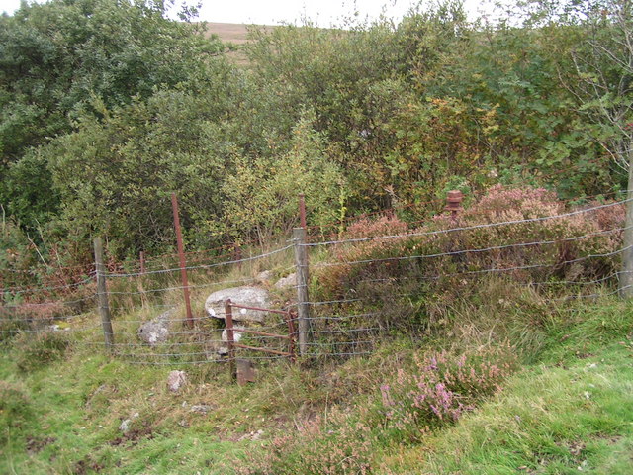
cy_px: 238
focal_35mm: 38
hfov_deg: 49.0
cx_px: 316
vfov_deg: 37.7
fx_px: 695
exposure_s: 1/60
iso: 50
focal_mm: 5.8
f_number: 3.5
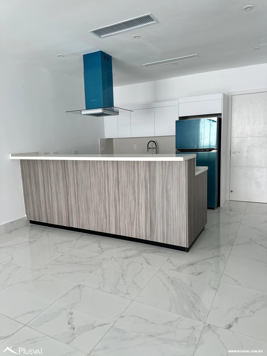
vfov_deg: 71.6
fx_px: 247
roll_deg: +1.4
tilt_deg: -7.7
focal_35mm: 24
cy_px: 178
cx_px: 134
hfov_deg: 56.8
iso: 80
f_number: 1.78
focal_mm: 6.86
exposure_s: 1/328
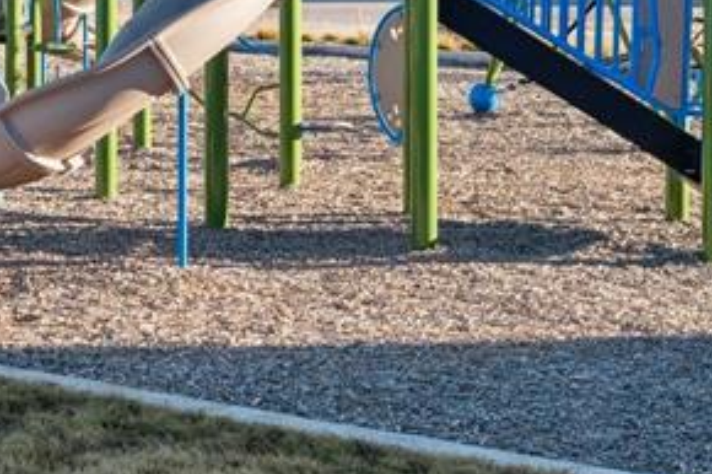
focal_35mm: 106
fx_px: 2095
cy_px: -112
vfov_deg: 12.6
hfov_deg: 18.9
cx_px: 64
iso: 400
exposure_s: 1/640
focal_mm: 30
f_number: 8
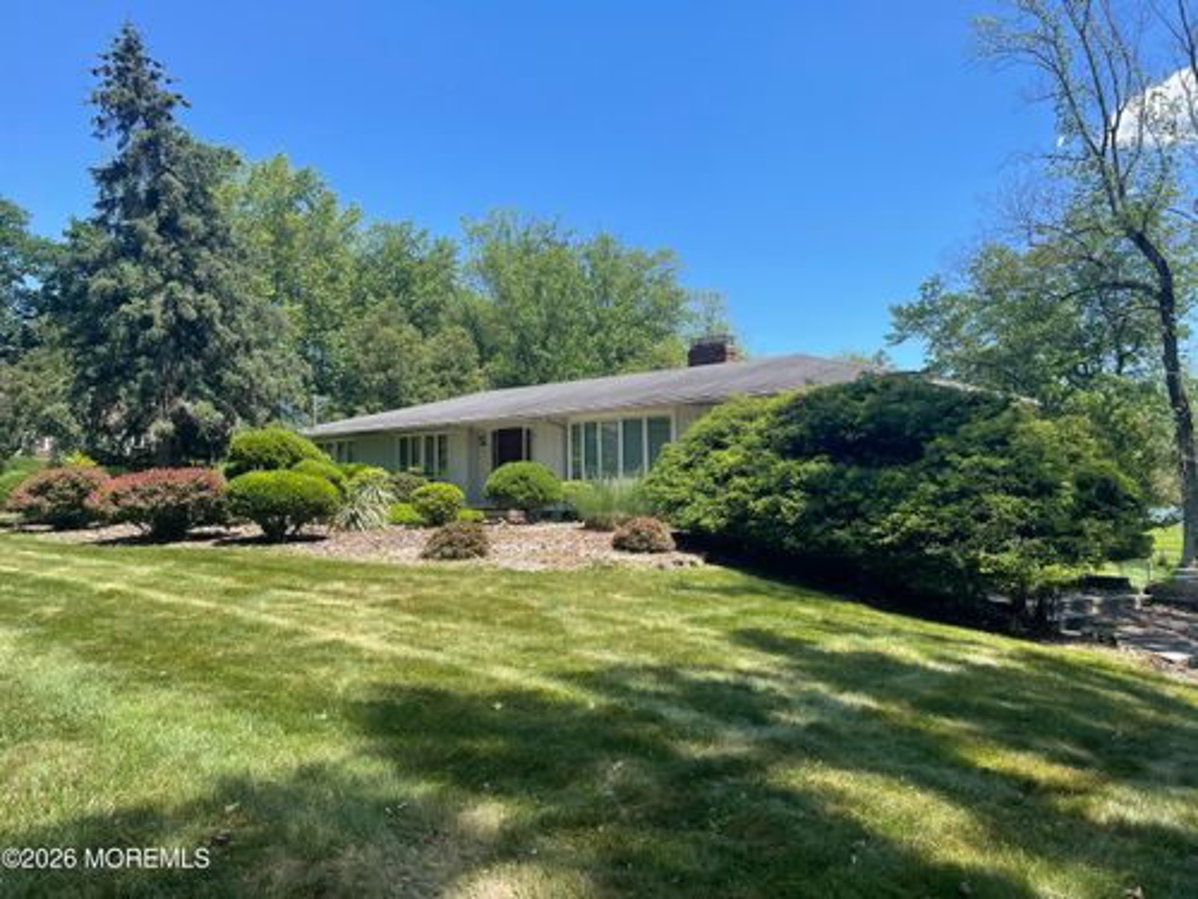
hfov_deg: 67.3
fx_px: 900
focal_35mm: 26
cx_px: 599
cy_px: 450
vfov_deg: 53.1
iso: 32
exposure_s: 1/1595
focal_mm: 4.2
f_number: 1.6
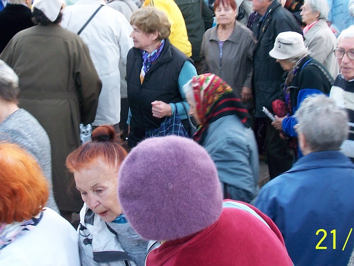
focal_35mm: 71
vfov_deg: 20.5
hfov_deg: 27.4
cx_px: 149
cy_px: 54
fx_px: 726
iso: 80
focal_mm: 6.3
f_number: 3.9
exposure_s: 1/40
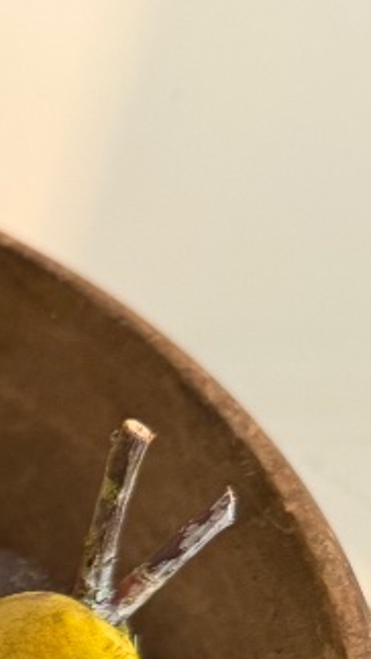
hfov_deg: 9.8
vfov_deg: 20.5
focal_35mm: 97
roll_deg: +0.3
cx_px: -720
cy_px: 796
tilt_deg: -44.1
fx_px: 1694
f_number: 1.78
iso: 250
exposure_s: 1/50
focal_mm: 6.76
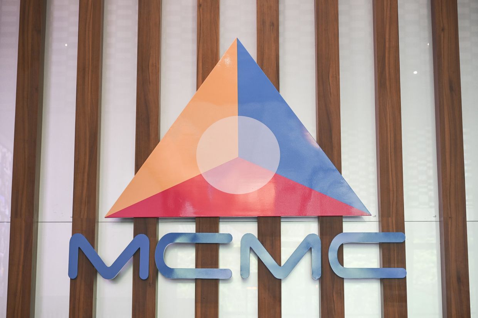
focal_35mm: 70
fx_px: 929
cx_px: 239
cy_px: 159
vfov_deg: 19.4
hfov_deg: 28.9
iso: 1000
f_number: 4
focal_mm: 70
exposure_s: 1/60
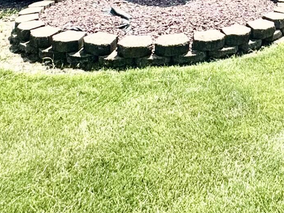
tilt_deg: +6.7
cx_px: 293
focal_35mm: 60
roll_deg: -1.2
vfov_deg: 19.3
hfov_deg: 29.7
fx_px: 492
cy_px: -156
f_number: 2.2
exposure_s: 1/2273
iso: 50
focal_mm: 2.22
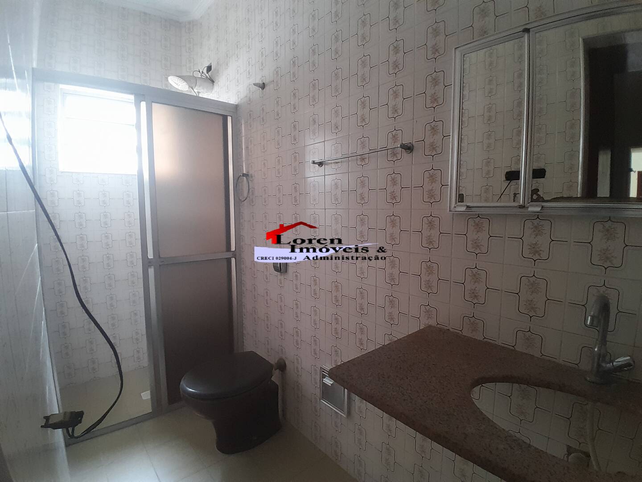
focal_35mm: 17
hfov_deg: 91.0
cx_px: 321
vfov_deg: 74.7
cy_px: 241
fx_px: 315
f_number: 2.2
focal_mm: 1.46
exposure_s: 1/24
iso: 250
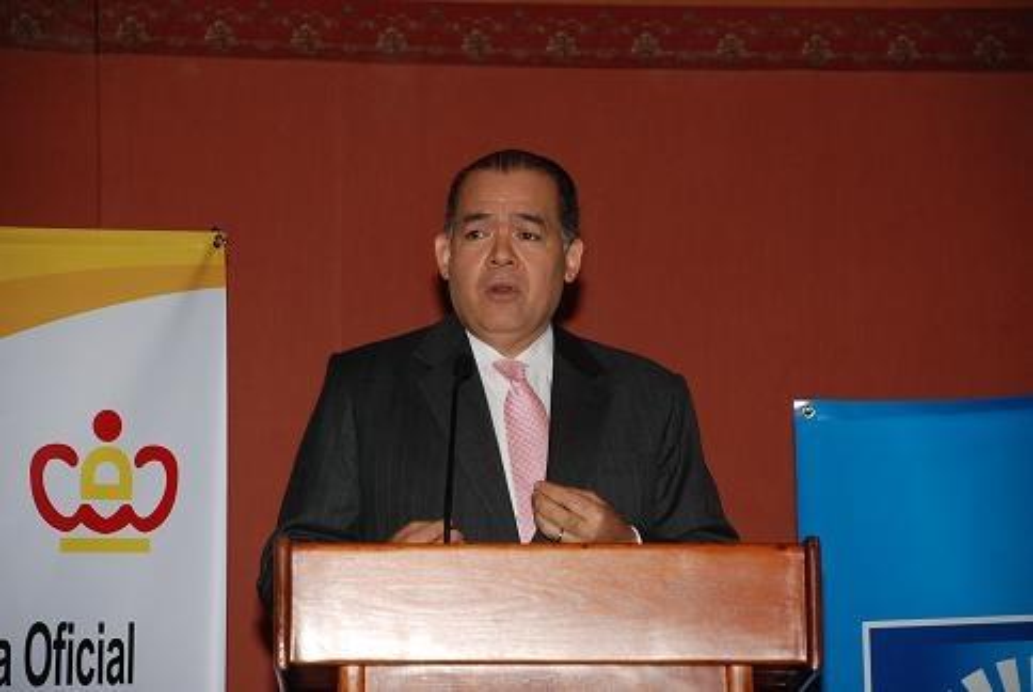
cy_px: 346
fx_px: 4826
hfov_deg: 12.2
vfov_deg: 8.2
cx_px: 516
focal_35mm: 168
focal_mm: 112
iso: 500
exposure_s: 1/60
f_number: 5.6
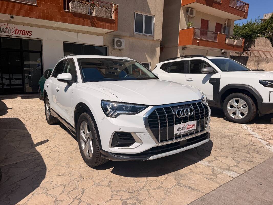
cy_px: 102
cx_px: 136
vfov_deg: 56.8
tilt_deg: -9.9
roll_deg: -1.5
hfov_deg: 71.6
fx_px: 189
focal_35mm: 24
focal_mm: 6.76
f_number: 1.78
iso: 80
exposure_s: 1/10309
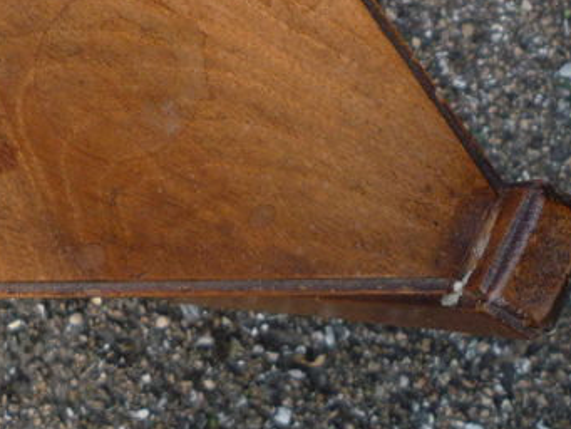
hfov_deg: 20.7
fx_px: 1452
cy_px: -171
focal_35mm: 88
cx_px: -121
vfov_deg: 15.7
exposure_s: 1/100
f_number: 3.3
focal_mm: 5.2
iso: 100
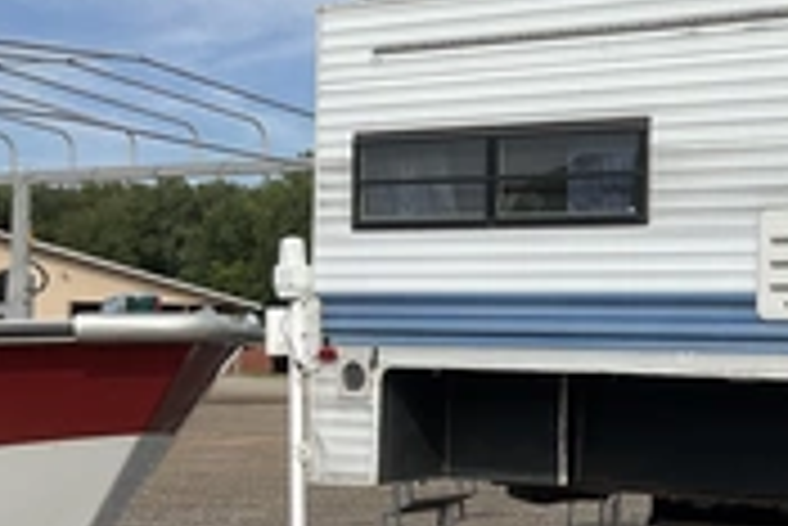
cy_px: 319
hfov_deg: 27.0
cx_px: 856
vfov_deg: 19.7
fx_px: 1512
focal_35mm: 69
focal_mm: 3
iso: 25
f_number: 1.8
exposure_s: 1/2427
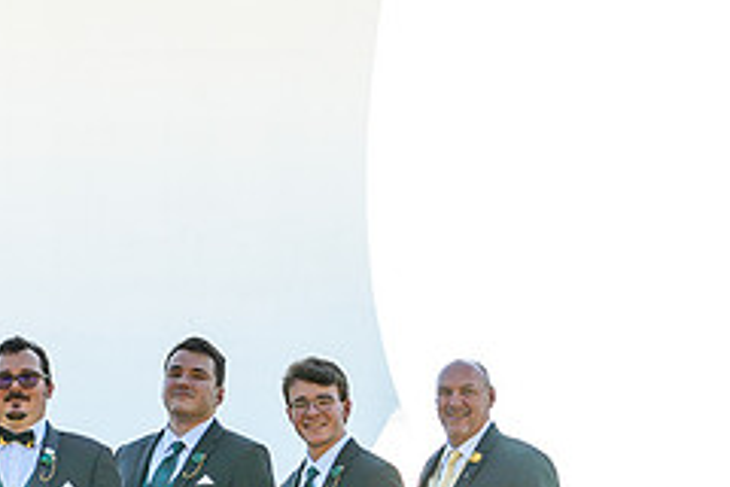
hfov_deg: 9.8
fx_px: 4217
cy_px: 467
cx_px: 43
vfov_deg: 6.6
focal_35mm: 208
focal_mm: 86
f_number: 5.6
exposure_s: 1/640
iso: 400
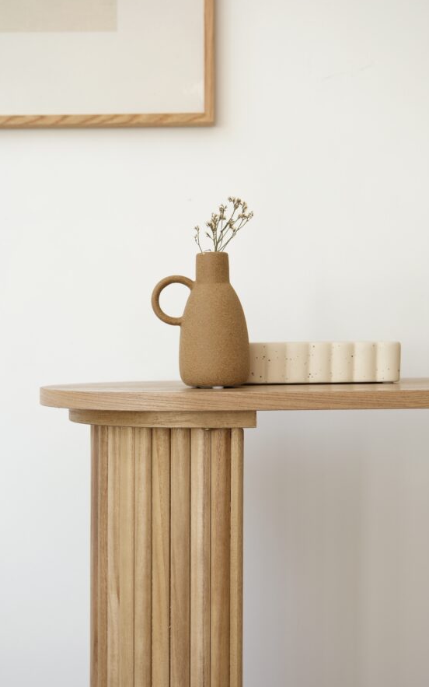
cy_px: 340
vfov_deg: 38.2
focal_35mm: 53
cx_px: 207
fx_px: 991
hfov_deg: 24.4
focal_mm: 34.2
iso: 125
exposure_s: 1/56
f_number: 4
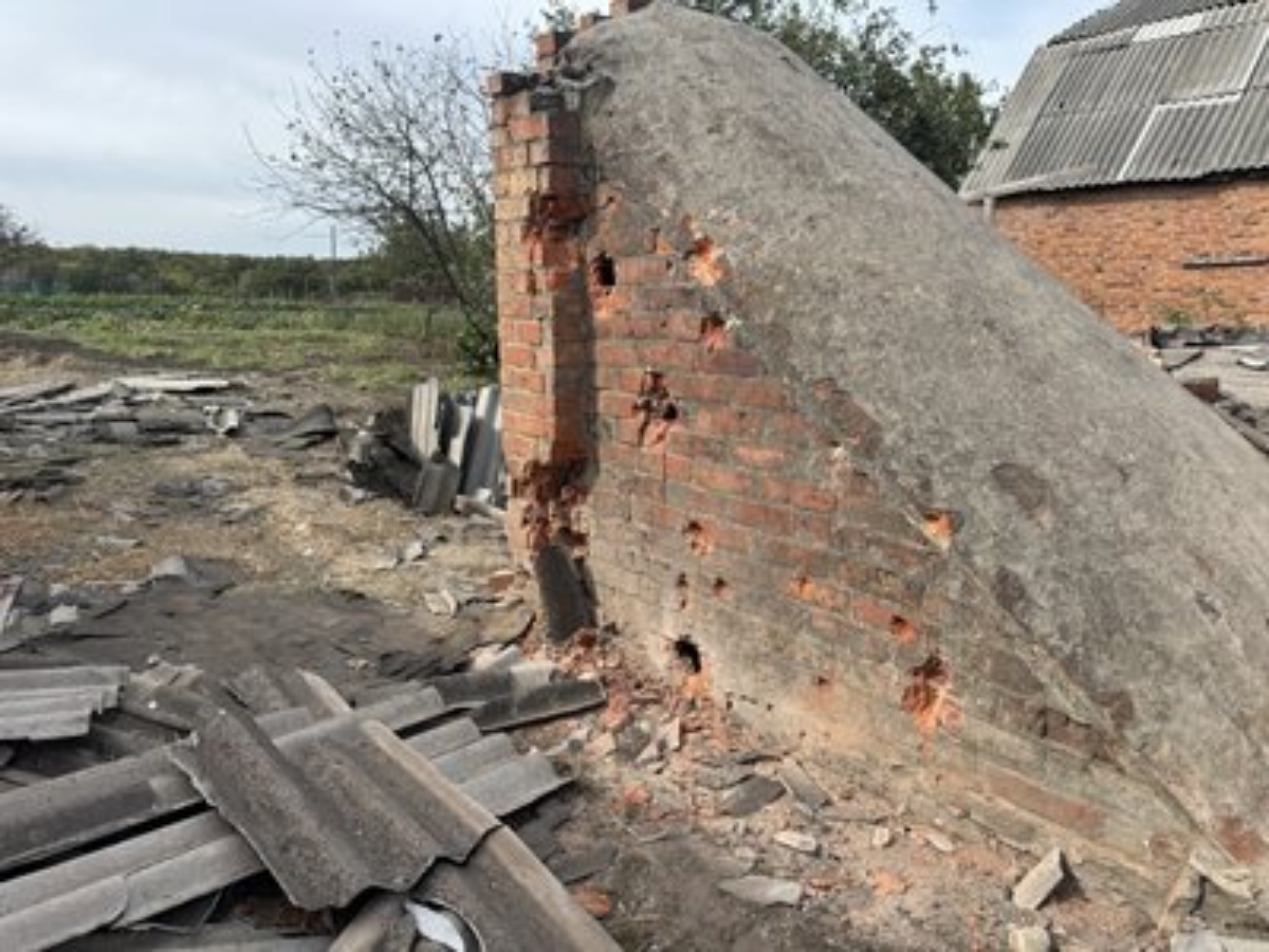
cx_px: 634
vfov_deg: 56.8
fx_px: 880
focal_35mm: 24
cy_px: 476
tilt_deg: -10.3
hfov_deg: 71.6
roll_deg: -1.1
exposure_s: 1/2415
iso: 80
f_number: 1.78
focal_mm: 6.76
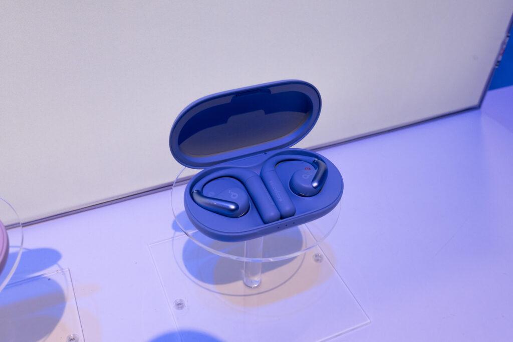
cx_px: 256
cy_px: 171
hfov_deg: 55.8
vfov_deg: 38.9
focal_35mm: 34
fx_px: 485
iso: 2500
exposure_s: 1/250
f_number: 11
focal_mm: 34
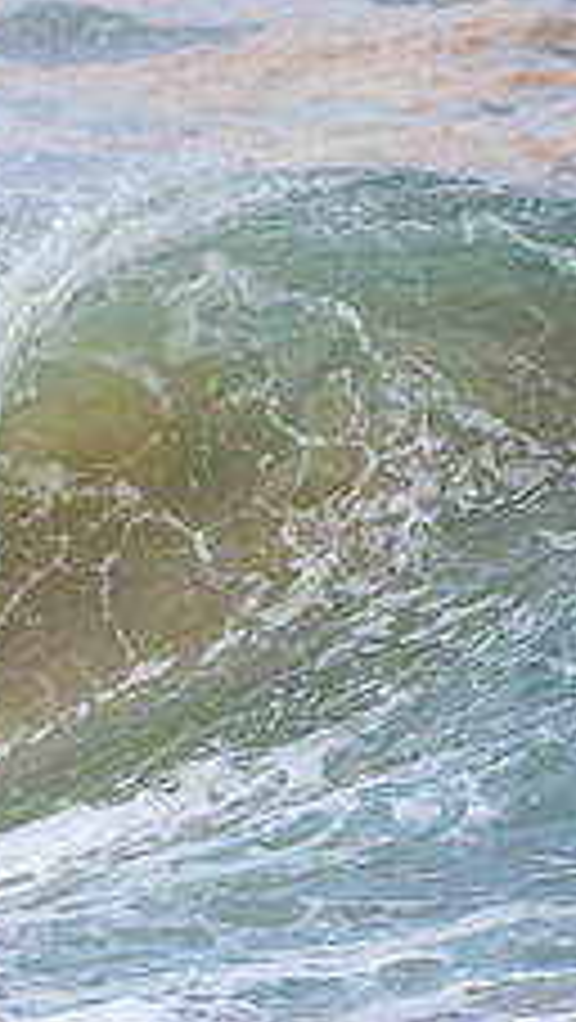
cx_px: -490
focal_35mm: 2010
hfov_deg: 0.6
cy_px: 745
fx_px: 54475
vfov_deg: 1.1
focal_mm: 500
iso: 250
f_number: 5.6
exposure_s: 1/1250
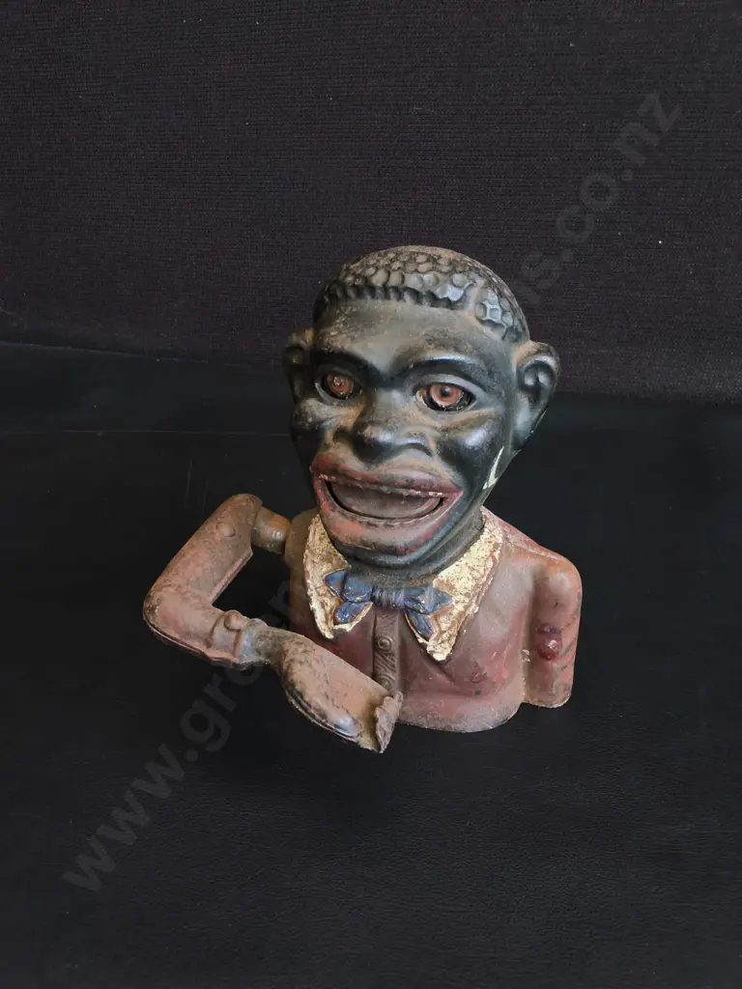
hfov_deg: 51.4
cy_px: 494
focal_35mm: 27
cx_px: 371
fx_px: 772
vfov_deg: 65.3
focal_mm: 2.87
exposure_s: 1/100
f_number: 2
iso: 200
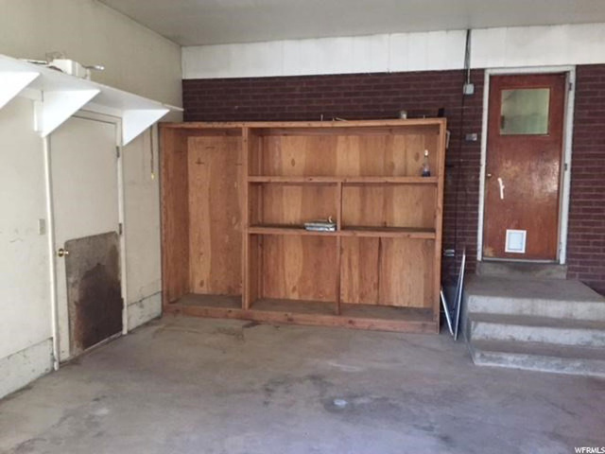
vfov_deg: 48.2
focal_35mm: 29
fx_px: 507
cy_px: 227
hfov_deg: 61.7
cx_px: 302
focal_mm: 4.15
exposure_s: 1/15
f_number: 2.2
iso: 320
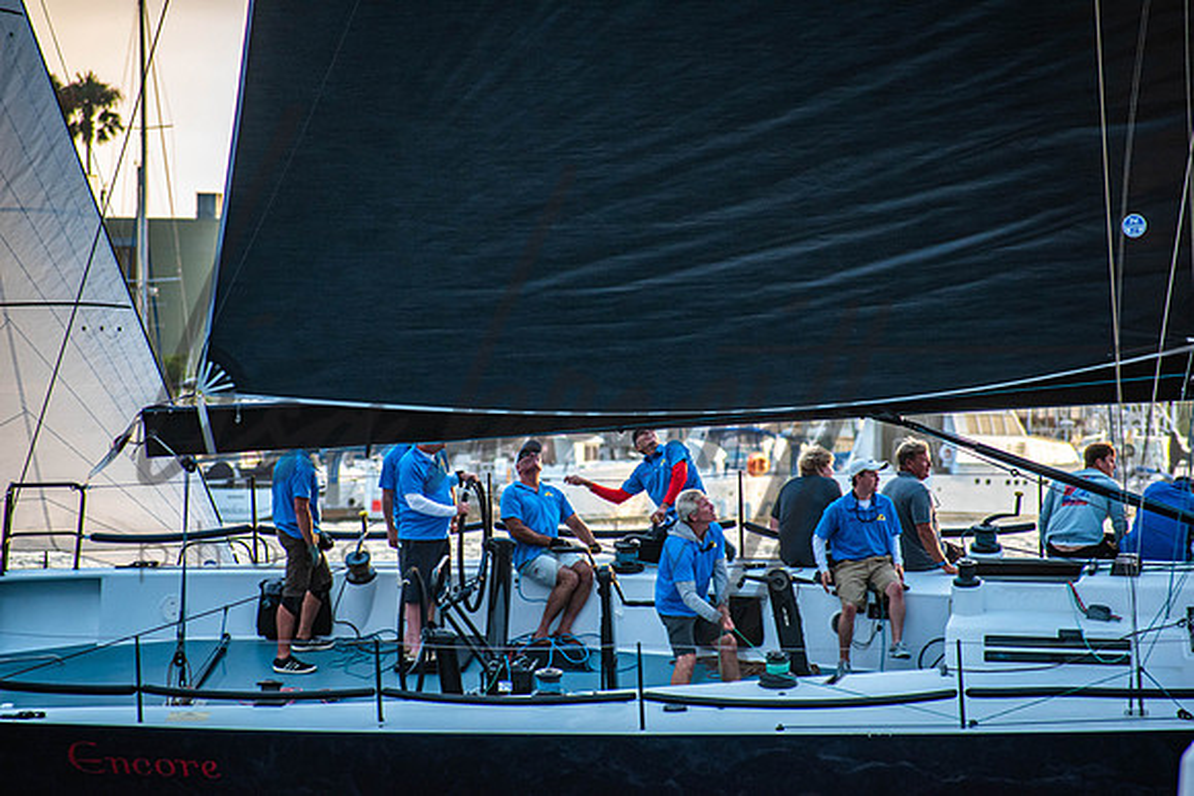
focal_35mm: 330
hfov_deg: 6.2
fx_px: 10947
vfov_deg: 4.2
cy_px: 398
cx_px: 597
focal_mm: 220
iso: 800
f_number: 5.6
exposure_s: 1/250
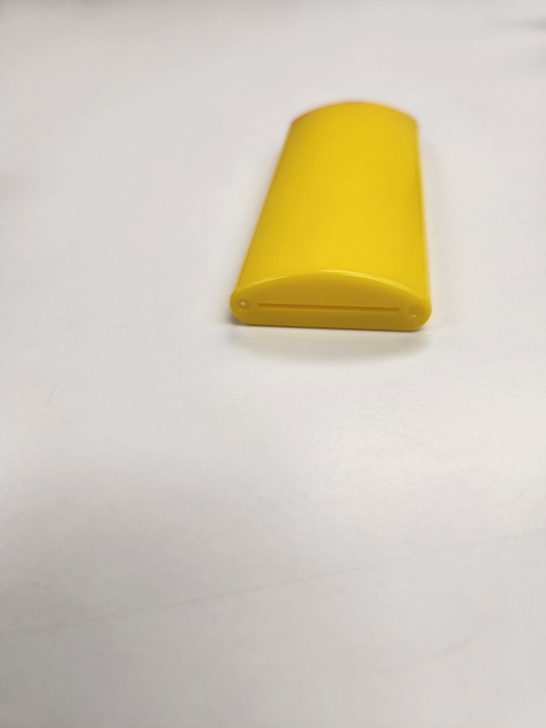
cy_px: 364
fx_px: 484
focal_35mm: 23
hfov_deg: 58.9
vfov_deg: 73.9
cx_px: 273
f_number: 1.8
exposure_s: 1/137
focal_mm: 5.4
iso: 20
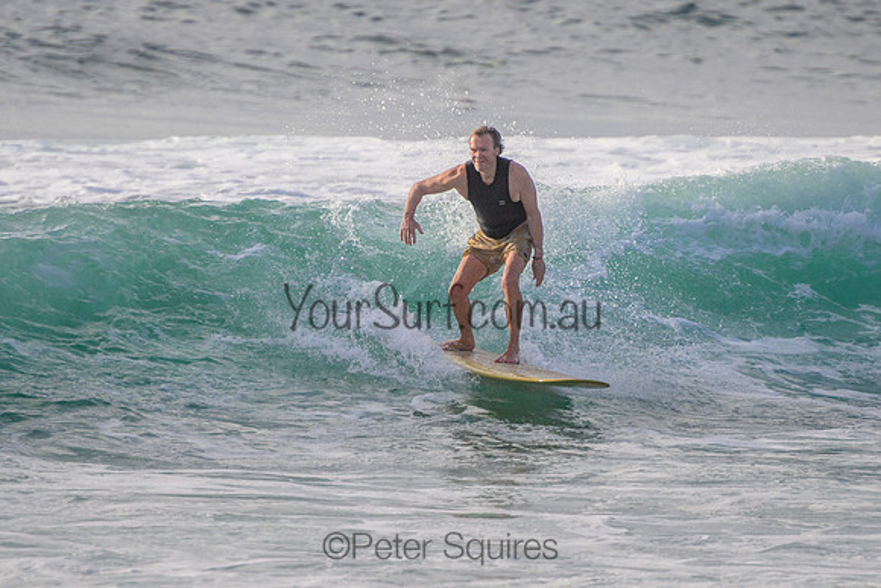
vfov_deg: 2.5
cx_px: 471
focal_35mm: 550
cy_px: 335
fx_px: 13467
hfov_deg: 3.7
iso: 280
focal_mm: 400
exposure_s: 1/2000
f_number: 5.6
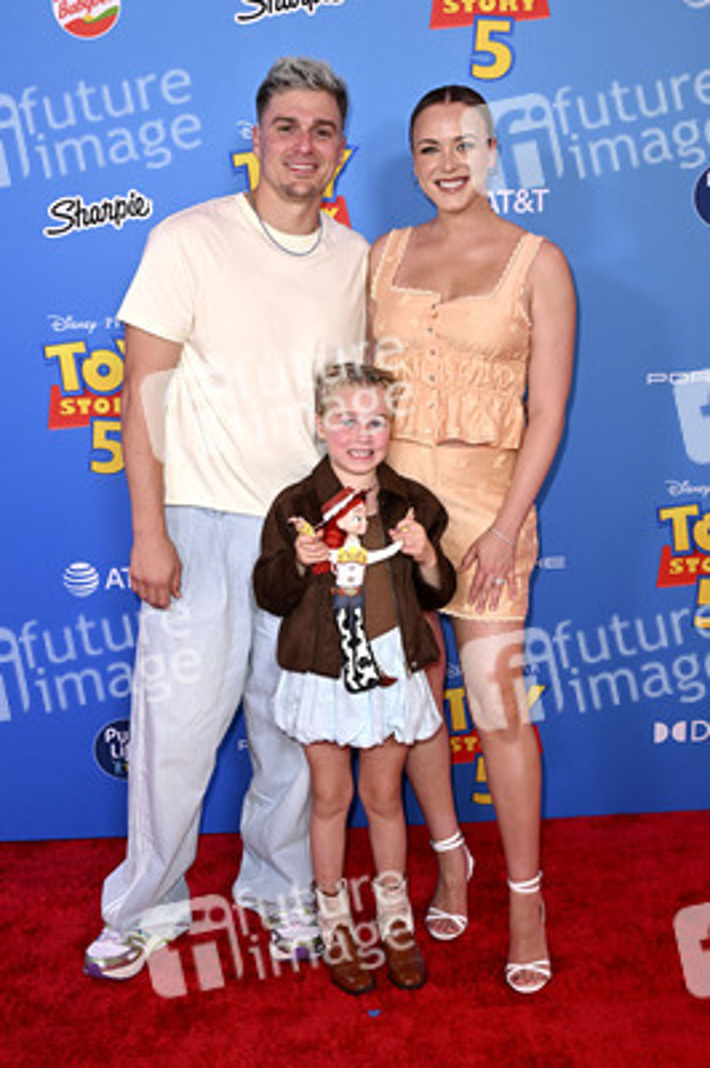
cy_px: 534
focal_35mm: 46
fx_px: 1363
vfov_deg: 42.8
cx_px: 355
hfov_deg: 29.2
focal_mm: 46
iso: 1250
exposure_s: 1/250
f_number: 6.3
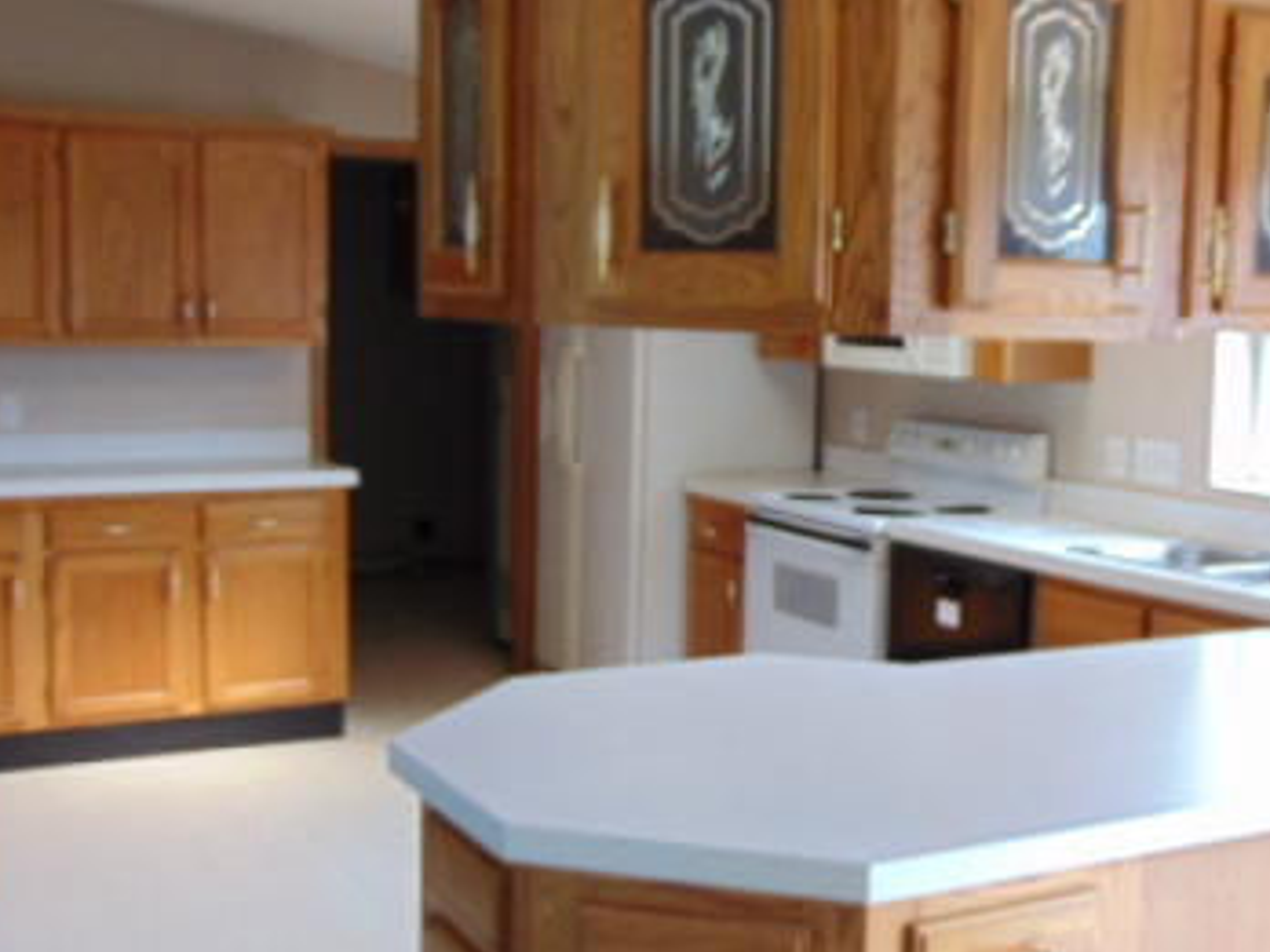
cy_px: 492
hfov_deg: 41.0
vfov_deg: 31.5
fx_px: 1688
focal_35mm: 46
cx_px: 774
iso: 100
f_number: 3
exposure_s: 1/30
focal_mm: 4.5
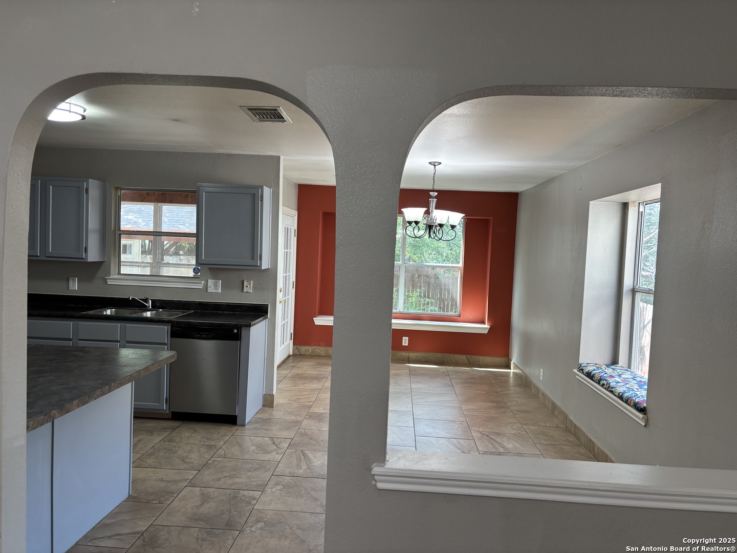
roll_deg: -3.6
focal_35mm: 26
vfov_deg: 53.1
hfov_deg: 67.3
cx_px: 368
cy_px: 276
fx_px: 554
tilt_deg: -4.1
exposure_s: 1/120
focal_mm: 5.96
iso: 80
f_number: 1.6
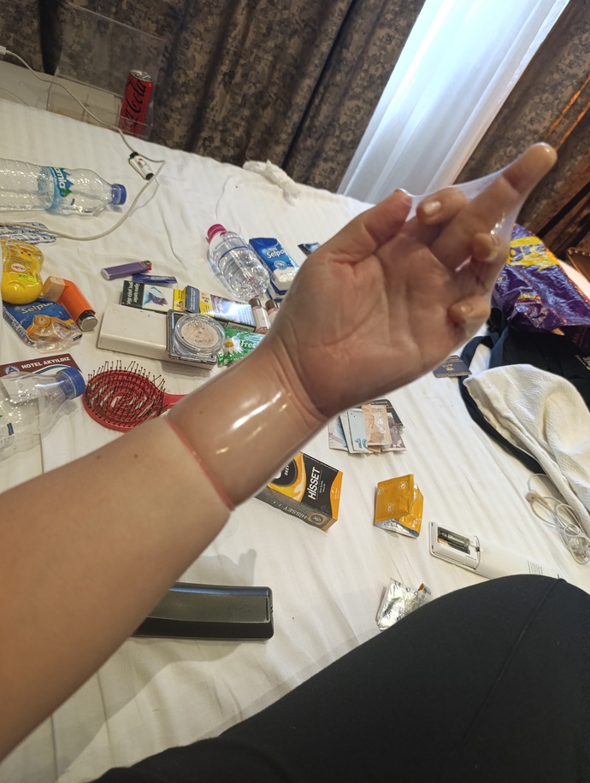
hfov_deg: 59.0
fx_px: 521
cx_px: 295
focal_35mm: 23
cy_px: 392
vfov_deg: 73.8
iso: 1250
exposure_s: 1/50
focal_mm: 6.14
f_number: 1.6
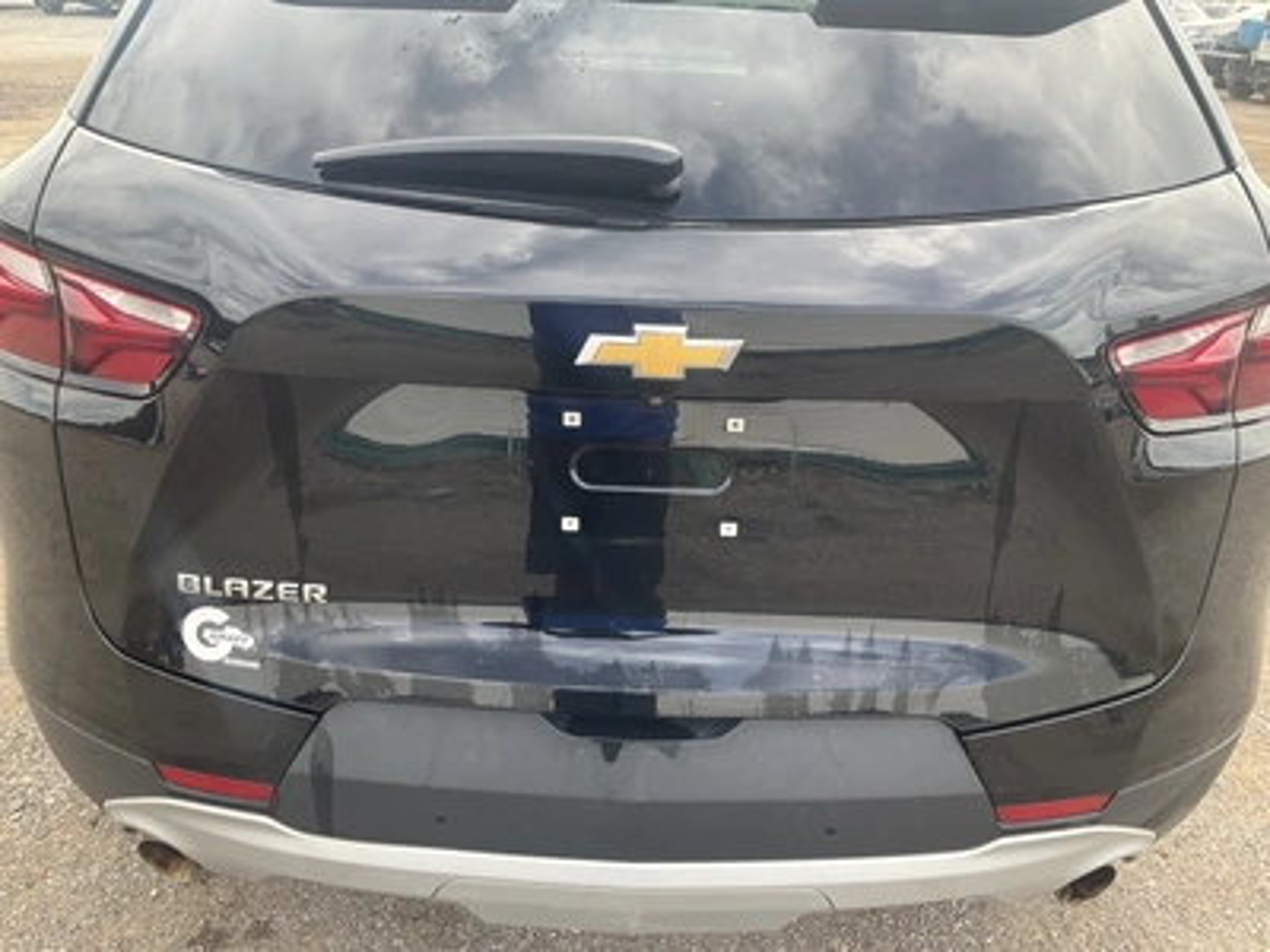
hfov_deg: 61.7
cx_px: 635
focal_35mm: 29
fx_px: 1064
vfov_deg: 48.2
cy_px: 476
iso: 20
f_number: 1.8
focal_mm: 3
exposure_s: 1/233
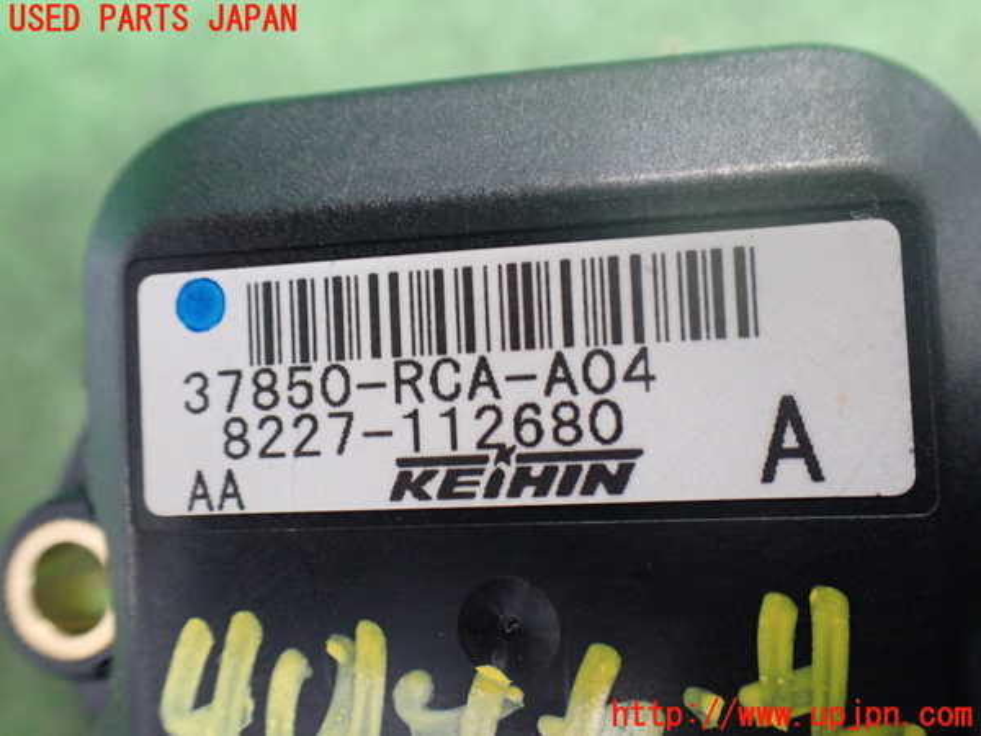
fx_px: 850
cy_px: 368
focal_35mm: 30
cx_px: 490
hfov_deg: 60.0
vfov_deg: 46.8
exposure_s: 1/100
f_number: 2.3
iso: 800
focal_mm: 5.4
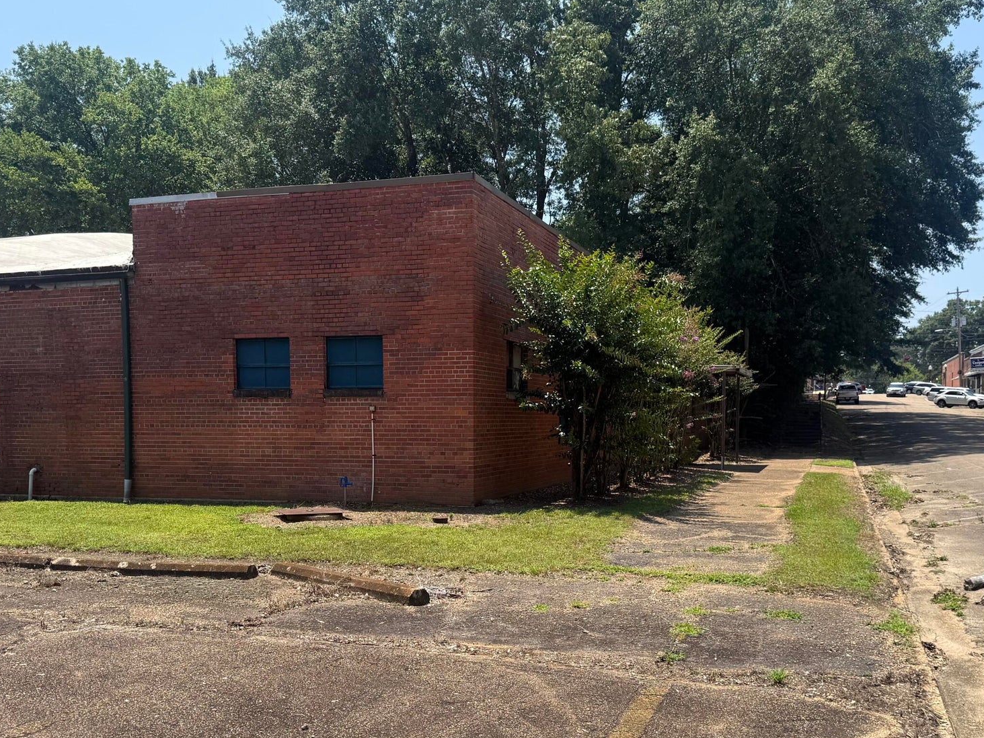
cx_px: 505
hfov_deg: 52.6
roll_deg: -0.4
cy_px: 482
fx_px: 995
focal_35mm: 35
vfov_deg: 40.3
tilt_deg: -3.0
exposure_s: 1/3584
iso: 80
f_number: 1.78
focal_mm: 6.76
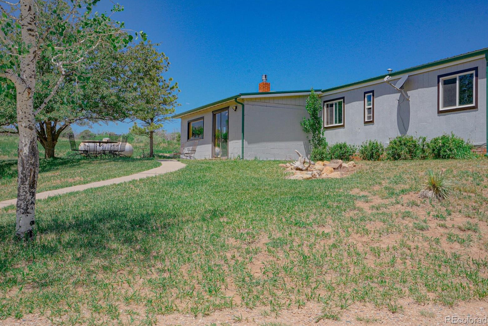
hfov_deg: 53.1
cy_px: 159
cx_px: 245
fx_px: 488
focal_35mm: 36
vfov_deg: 36.9
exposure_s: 1/500
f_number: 11
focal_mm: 35
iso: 400
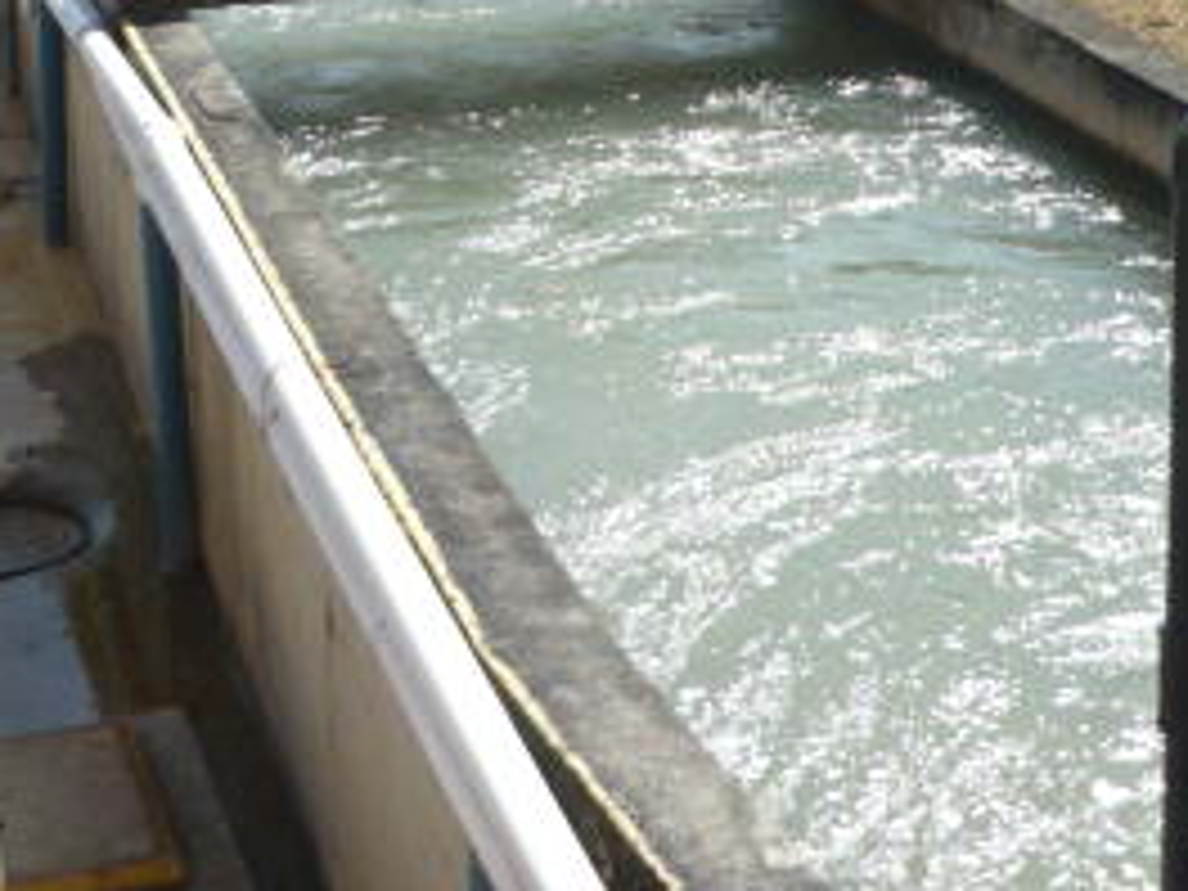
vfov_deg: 17.9
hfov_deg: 24.4
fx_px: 2746
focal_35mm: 80
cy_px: -40
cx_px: 711
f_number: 8
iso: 100
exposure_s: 1/160
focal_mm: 5.5
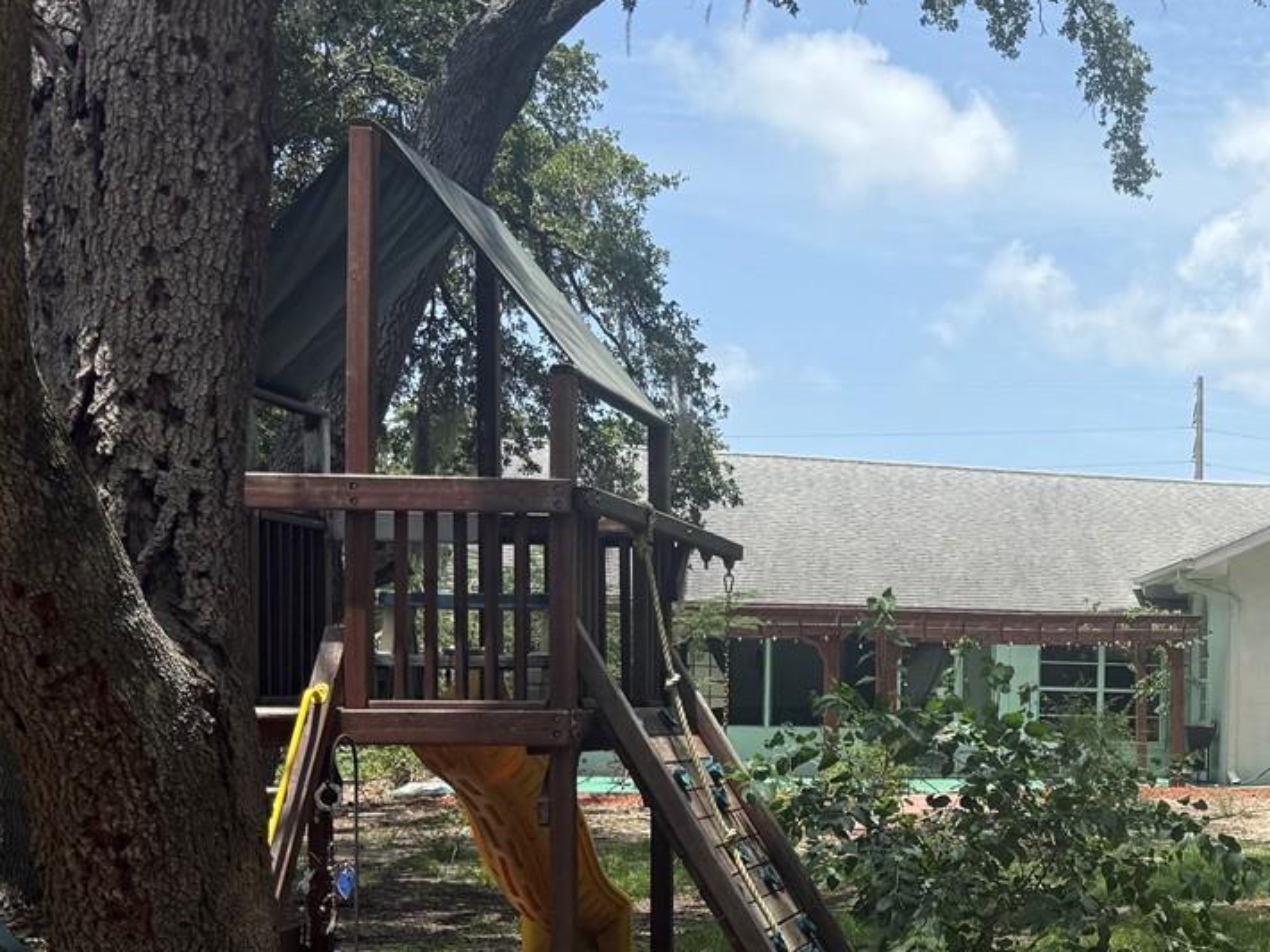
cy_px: 709
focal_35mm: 54
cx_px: 1399
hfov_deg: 31.5
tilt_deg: +1.2
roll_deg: -1.3
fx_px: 1981
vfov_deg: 26.7
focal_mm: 6.76
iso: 80
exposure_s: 1/2525
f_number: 1.78
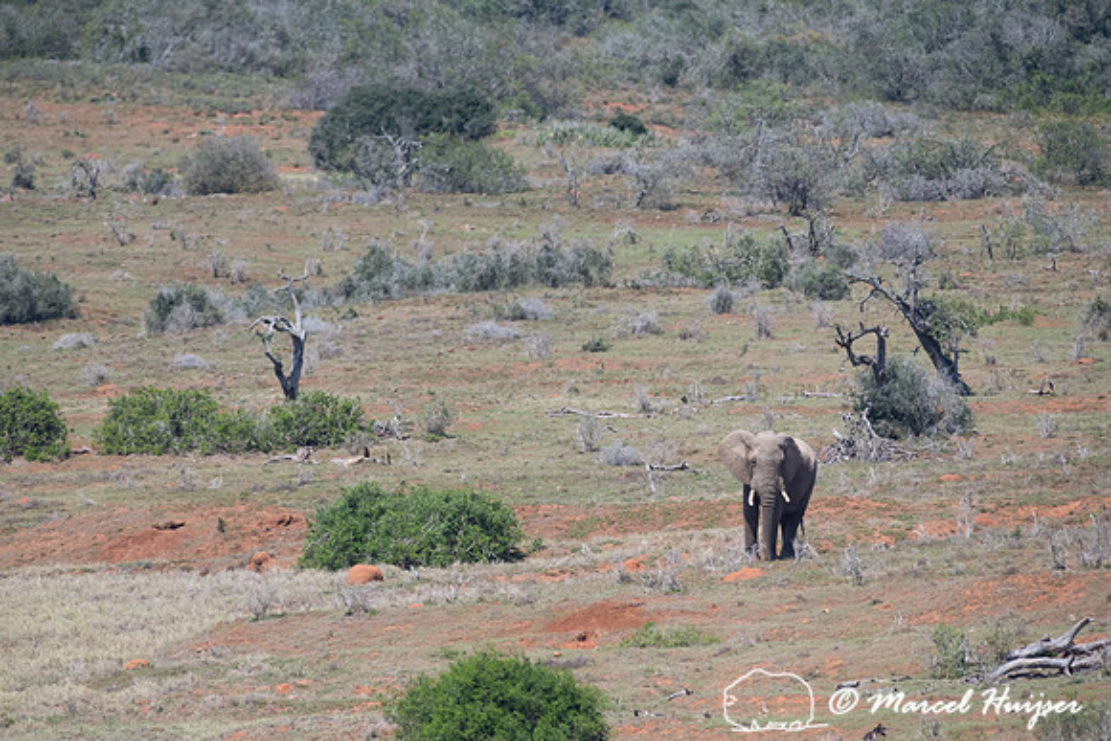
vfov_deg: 2.2
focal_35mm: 628
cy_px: 388
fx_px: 19383
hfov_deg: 3.3
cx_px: 530
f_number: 7.1
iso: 800
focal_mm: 600
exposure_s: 1/3200
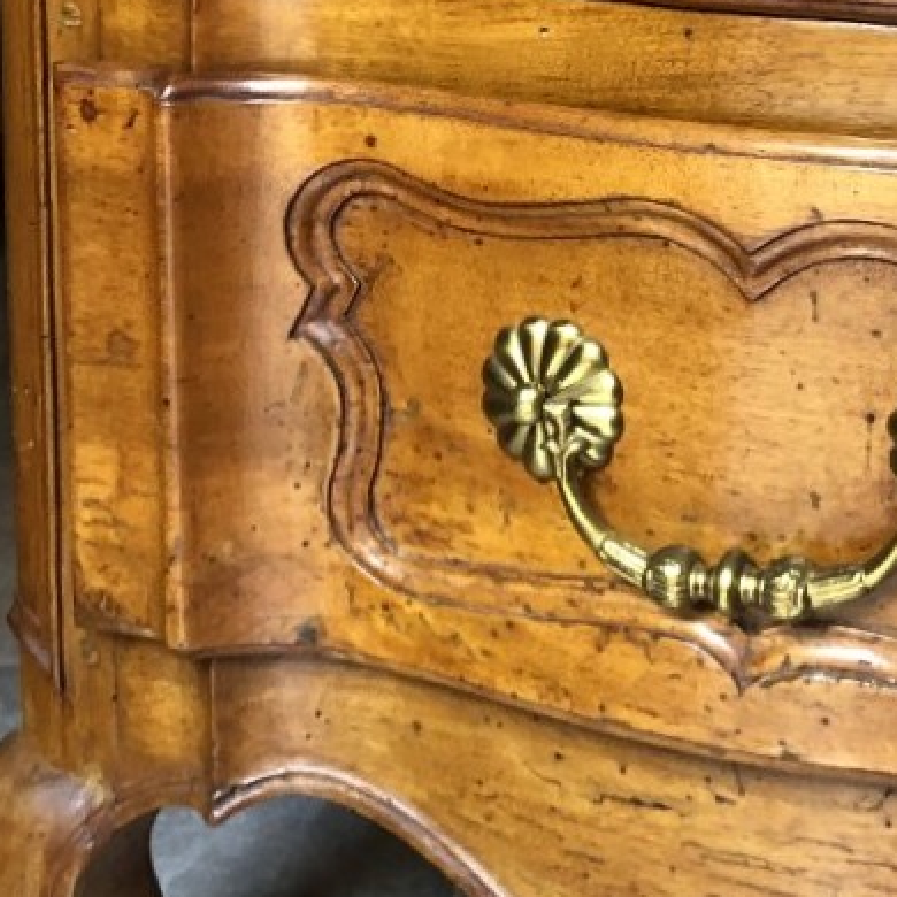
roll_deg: -3.0
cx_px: 812
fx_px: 2169
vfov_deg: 22.7
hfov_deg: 22.8
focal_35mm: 74
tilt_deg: -9.6
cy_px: 77
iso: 64
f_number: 1.8
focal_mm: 4
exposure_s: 1/17
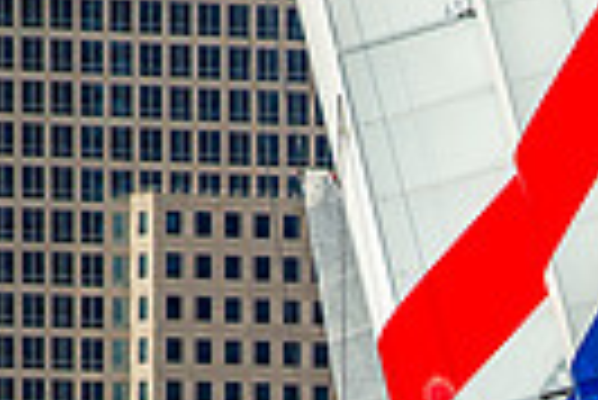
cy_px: 1005
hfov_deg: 2.0
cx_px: 681
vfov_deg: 1.3
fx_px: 17327
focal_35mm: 1042
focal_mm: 200
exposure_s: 1/1600
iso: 400
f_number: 5.6
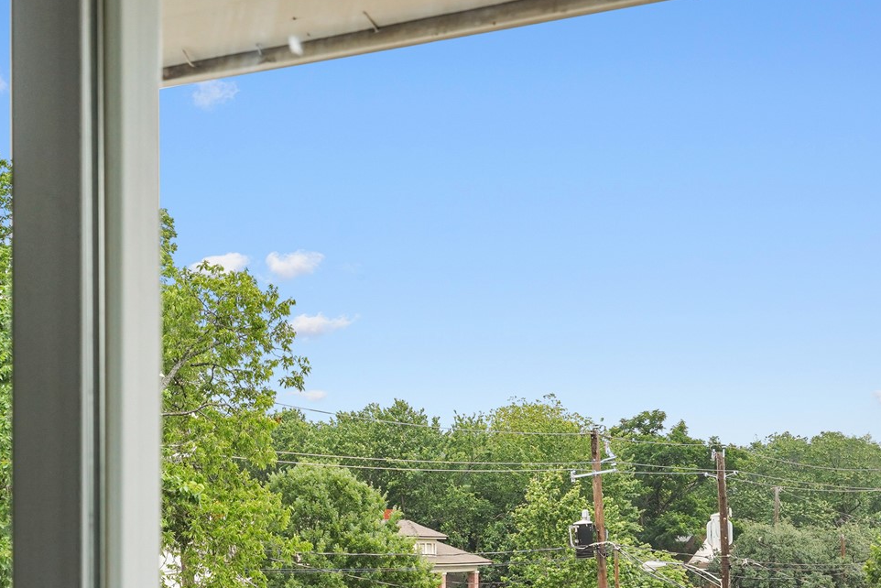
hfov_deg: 25.5
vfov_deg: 16.9
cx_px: 267
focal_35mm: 79
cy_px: 577
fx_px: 1934
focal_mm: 35
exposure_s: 1/250
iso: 1250
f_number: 8
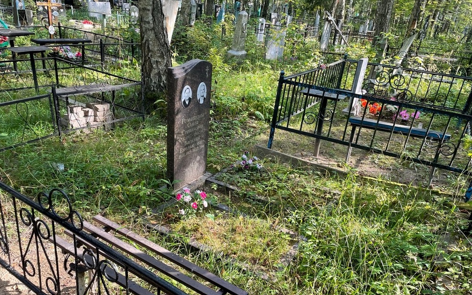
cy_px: 177
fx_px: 360
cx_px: 236
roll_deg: -2.0
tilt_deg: -20.3
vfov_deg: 44.3
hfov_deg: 66.5
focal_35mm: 28
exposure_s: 1/121
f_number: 1.6
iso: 64
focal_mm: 4.2
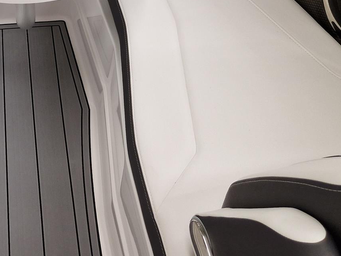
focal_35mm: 54
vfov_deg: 25.4
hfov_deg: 32.7
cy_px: -13
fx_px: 532
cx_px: 2
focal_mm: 5.4
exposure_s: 1/180
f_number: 1.8
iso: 50
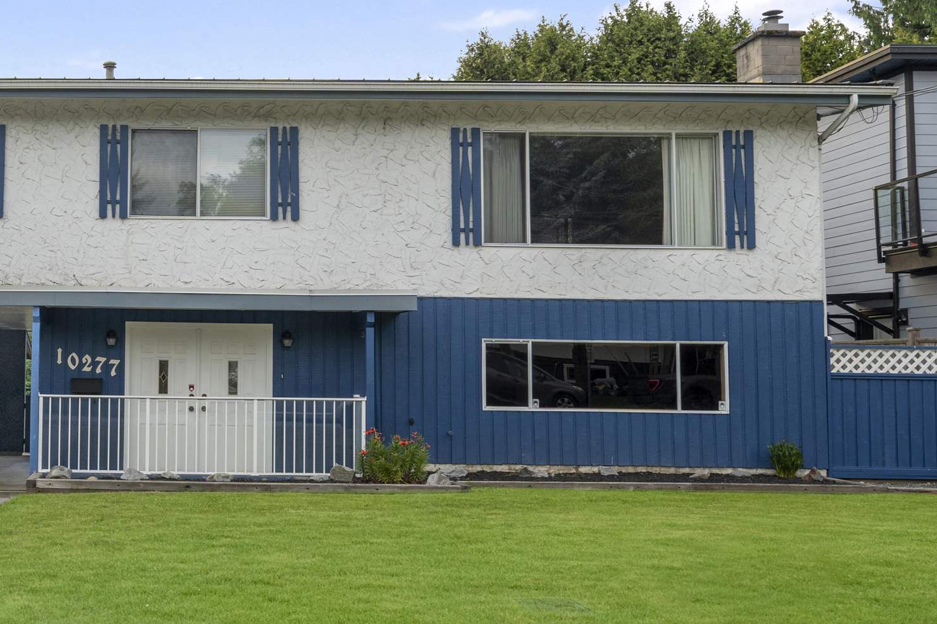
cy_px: 282
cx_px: 136
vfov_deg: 29.2
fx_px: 1197
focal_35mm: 46
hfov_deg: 40.3
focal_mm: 22
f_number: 8
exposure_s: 1/30
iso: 200
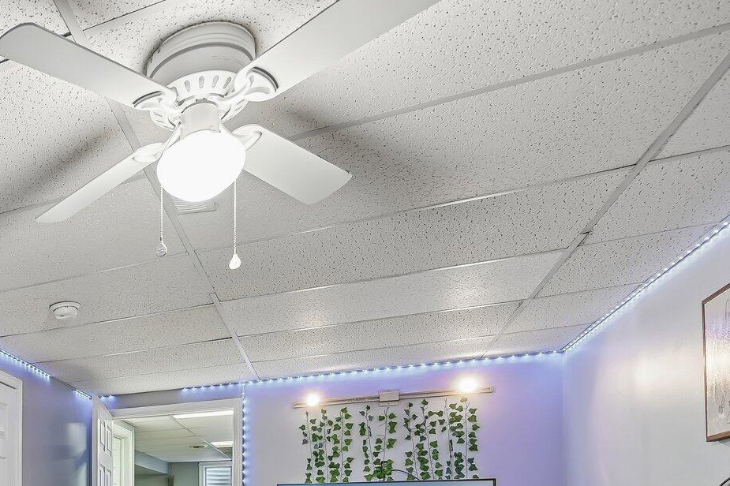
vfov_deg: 36.4
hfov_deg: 47.4
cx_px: -35
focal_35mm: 31
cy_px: 522
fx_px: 628
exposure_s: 1/6
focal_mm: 14
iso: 400
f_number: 4
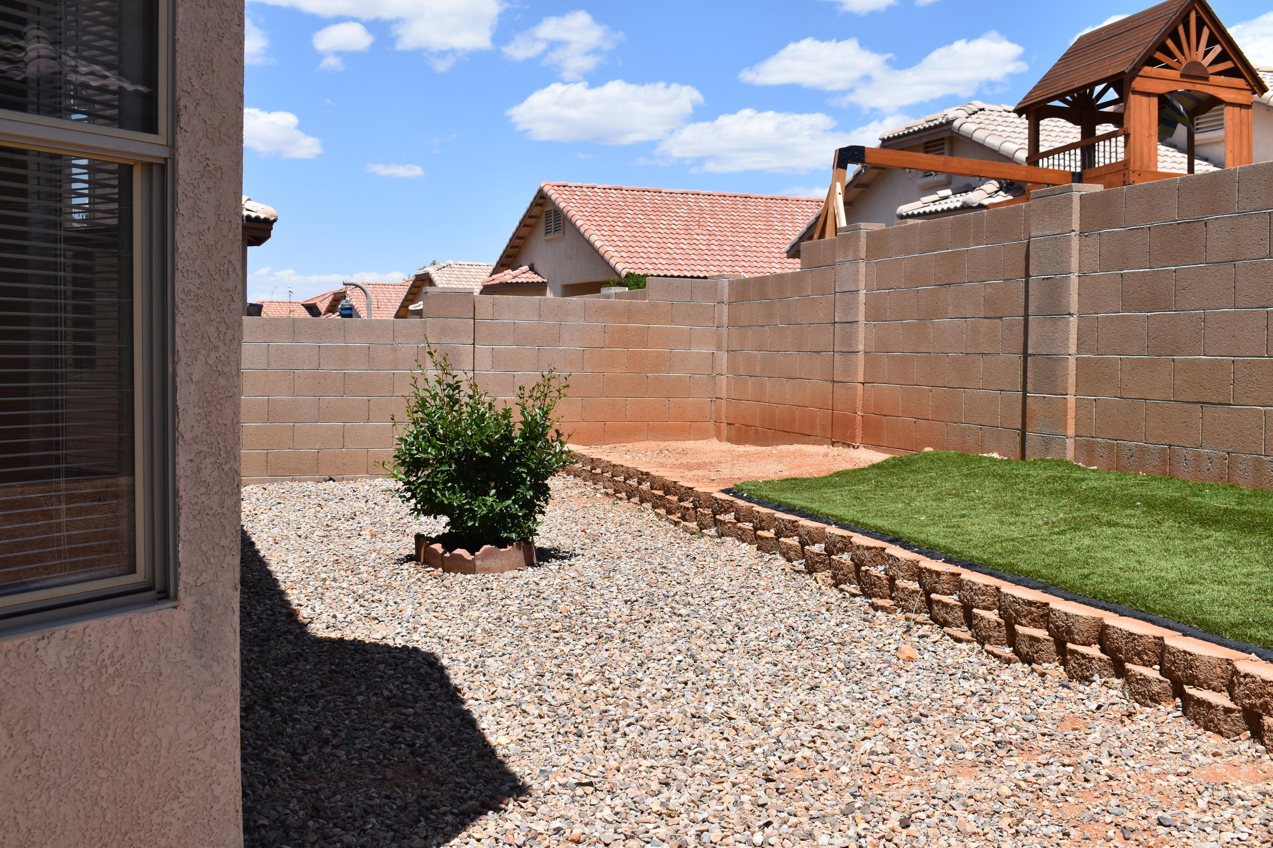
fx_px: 1326
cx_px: 636
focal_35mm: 38
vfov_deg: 35.5
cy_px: 424
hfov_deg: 51.3
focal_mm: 25
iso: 100
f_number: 9
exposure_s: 1/320
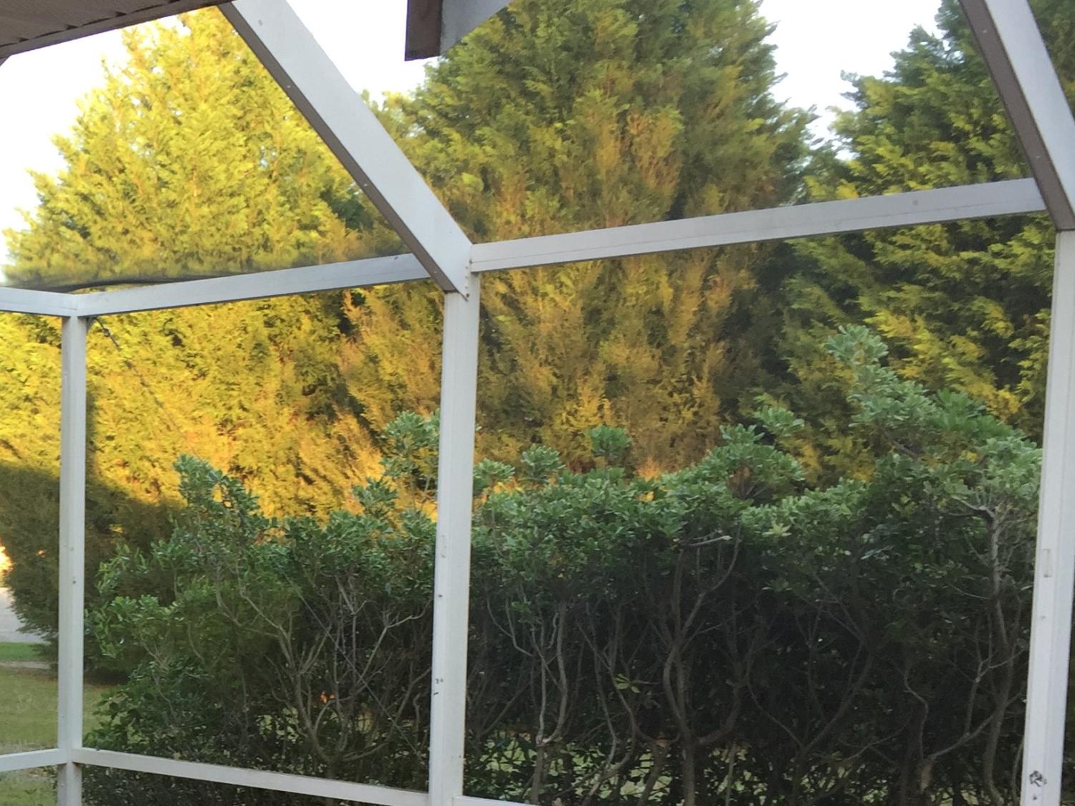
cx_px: 19
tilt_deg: -6.0
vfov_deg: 24.5
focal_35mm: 58
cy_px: 718
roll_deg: -1.2
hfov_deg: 31.0
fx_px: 1801
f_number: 2.2
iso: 40
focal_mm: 4.15
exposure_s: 1/60
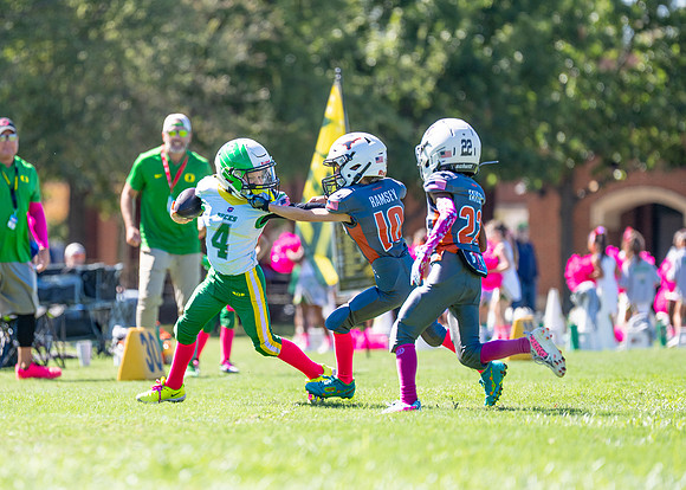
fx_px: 6098
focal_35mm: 313
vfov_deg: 4.6
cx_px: 207
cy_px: 234
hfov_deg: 6.4
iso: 160
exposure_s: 1/2000
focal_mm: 200
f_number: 2.8
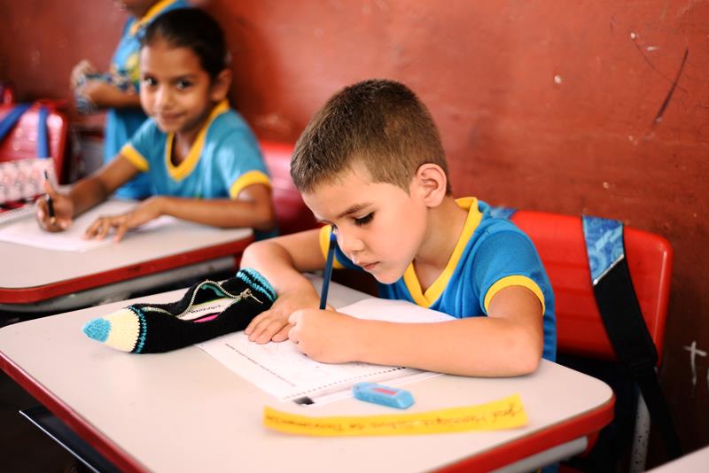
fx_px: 985
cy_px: 236
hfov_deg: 39.6
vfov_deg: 27.0
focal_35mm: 50
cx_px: 354
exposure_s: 1/60
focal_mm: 50
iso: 640
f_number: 1.8
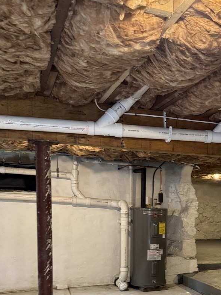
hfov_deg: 29.5
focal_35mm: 47
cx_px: 204
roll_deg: +0.2
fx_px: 400
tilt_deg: -2.0
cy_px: 238
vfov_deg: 38.8
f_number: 1.78
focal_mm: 6.76
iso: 500
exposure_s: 1/60
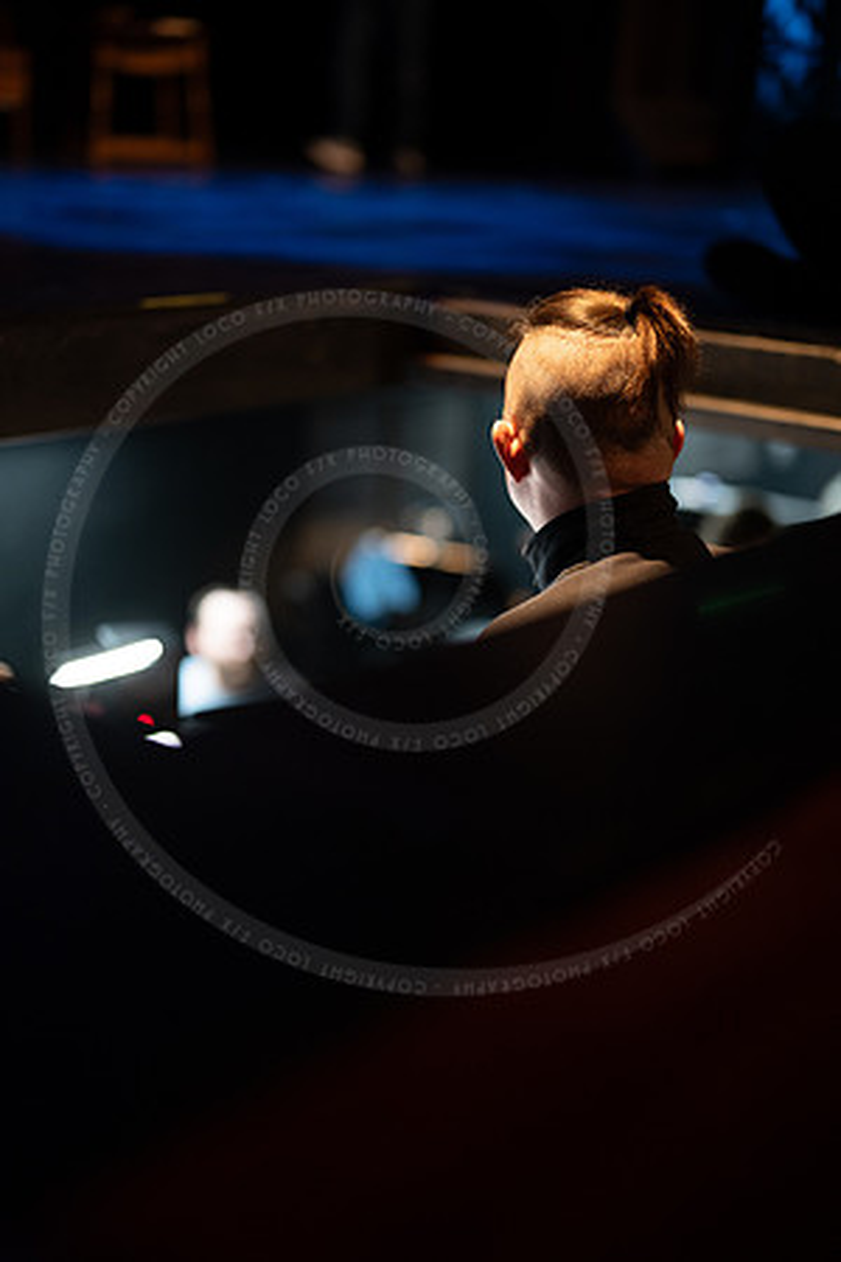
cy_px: 631
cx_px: 420
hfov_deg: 27.0
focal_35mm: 50
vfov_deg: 39.6
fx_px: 1752
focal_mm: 50
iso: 500
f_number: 1.3
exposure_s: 1/160
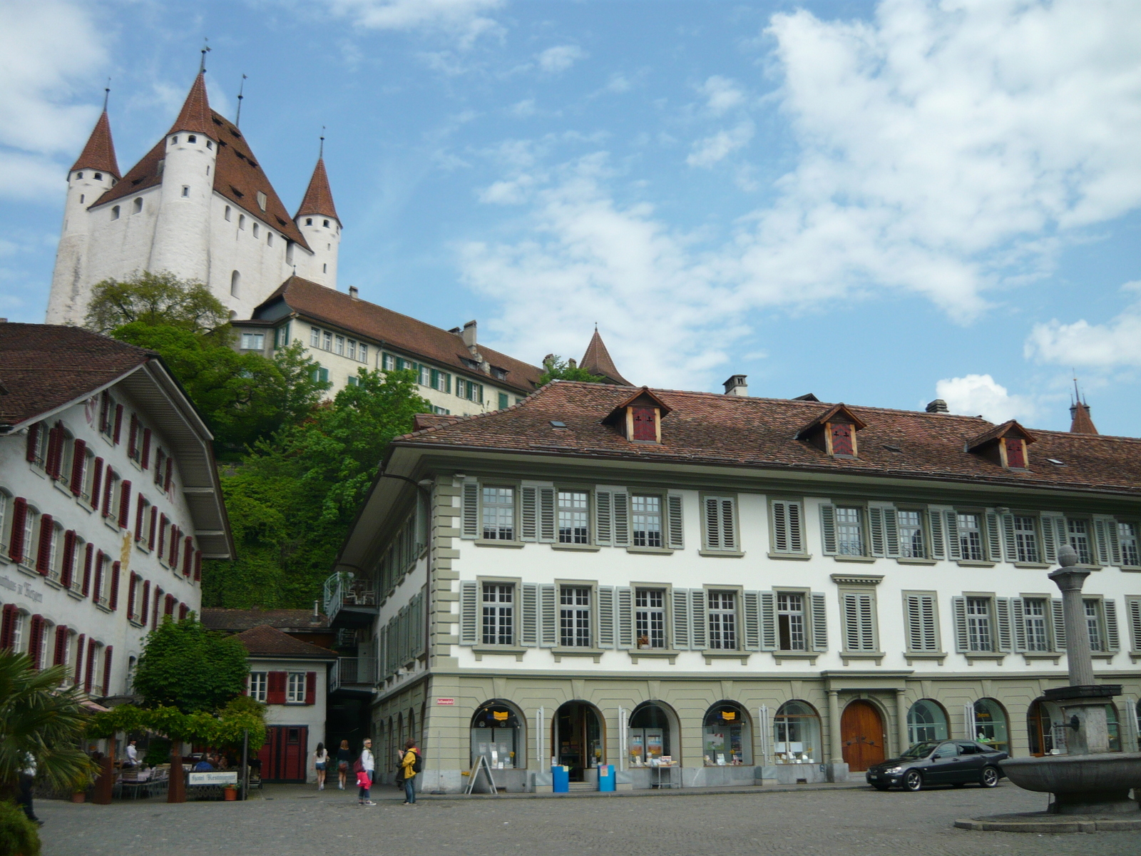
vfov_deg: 42.9
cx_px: 570
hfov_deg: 55.4
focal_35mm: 33
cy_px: 428
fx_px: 1088
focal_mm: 5.5
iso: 100
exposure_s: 1/200
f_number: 8
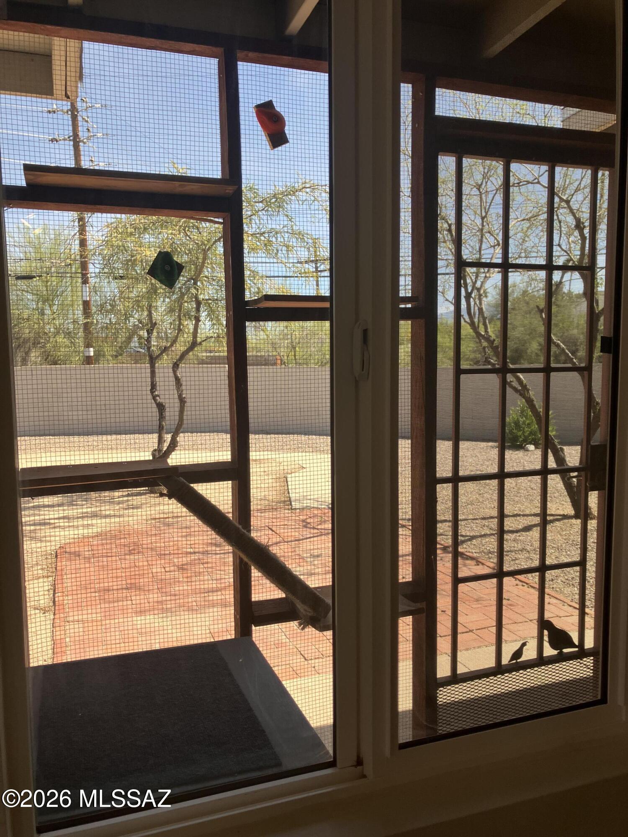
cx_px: 314
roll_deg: +0.5
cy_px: 418
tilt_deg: -5.0
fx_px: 677
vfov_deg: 63.4
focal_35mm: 28
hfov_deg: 49.7
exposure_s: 1/360
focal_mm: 3.99
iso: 32
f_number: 1.8
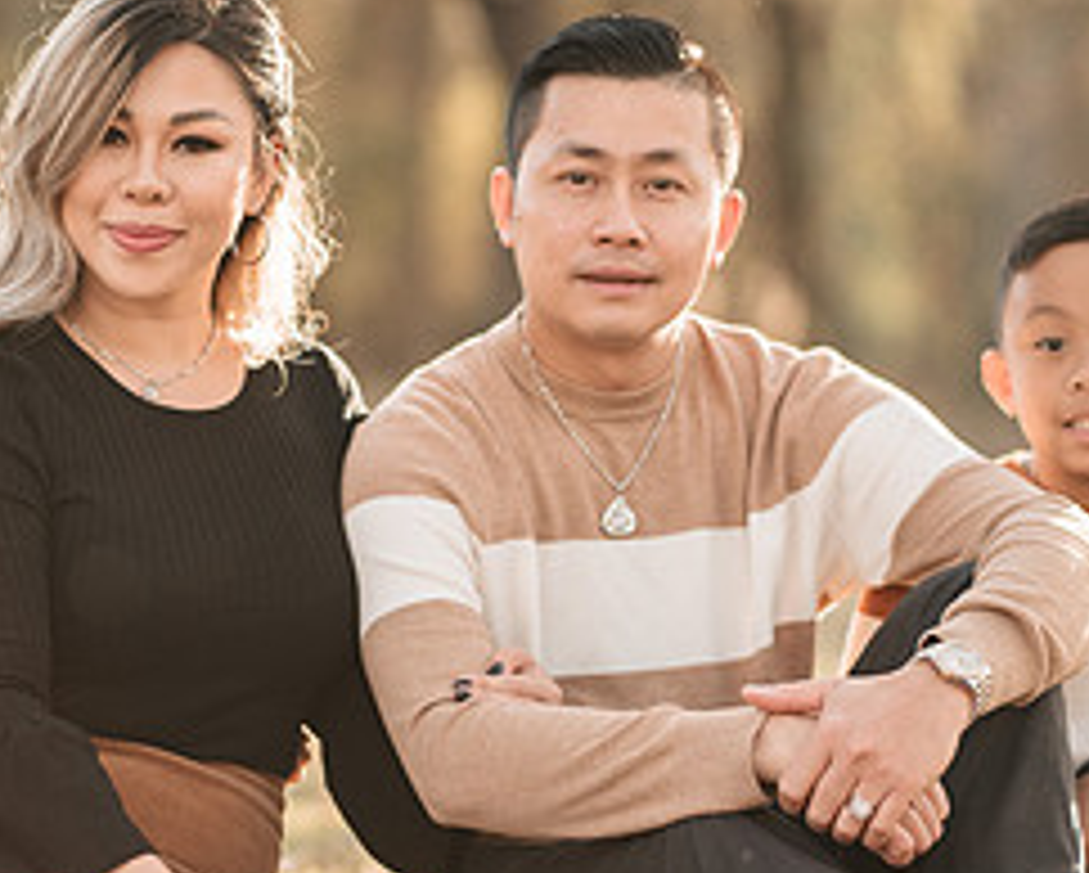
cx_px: 351
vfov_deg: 8.1
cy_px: 439
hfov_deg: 10.1
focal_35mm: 191
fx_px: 6161
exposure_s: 1/500
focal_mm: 85
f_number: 1.8
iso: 125
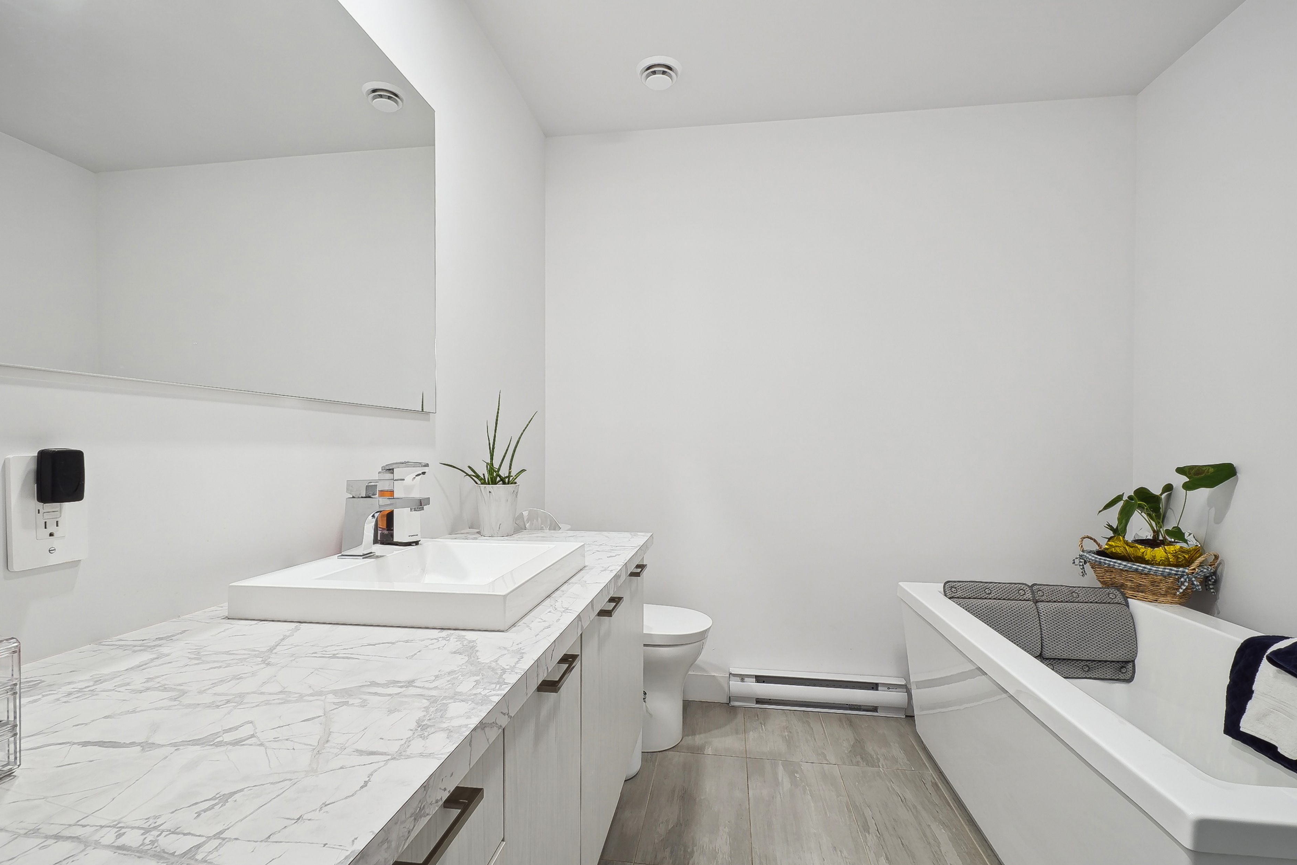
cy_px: 445
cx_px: 635
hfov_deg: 96.7
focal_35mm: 16
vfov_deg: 73.7
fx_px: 576
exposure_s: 1/1.25
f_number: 13
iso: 100
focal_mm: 10
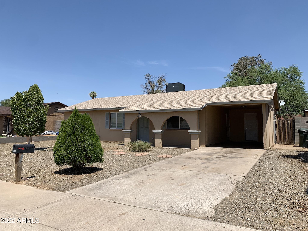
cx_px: 154
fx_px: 231
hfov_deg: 67.3
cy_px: 116
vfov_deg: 53.1
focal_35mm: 26
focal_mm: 4.25
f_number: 1.8
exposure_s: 1/3185
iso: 25
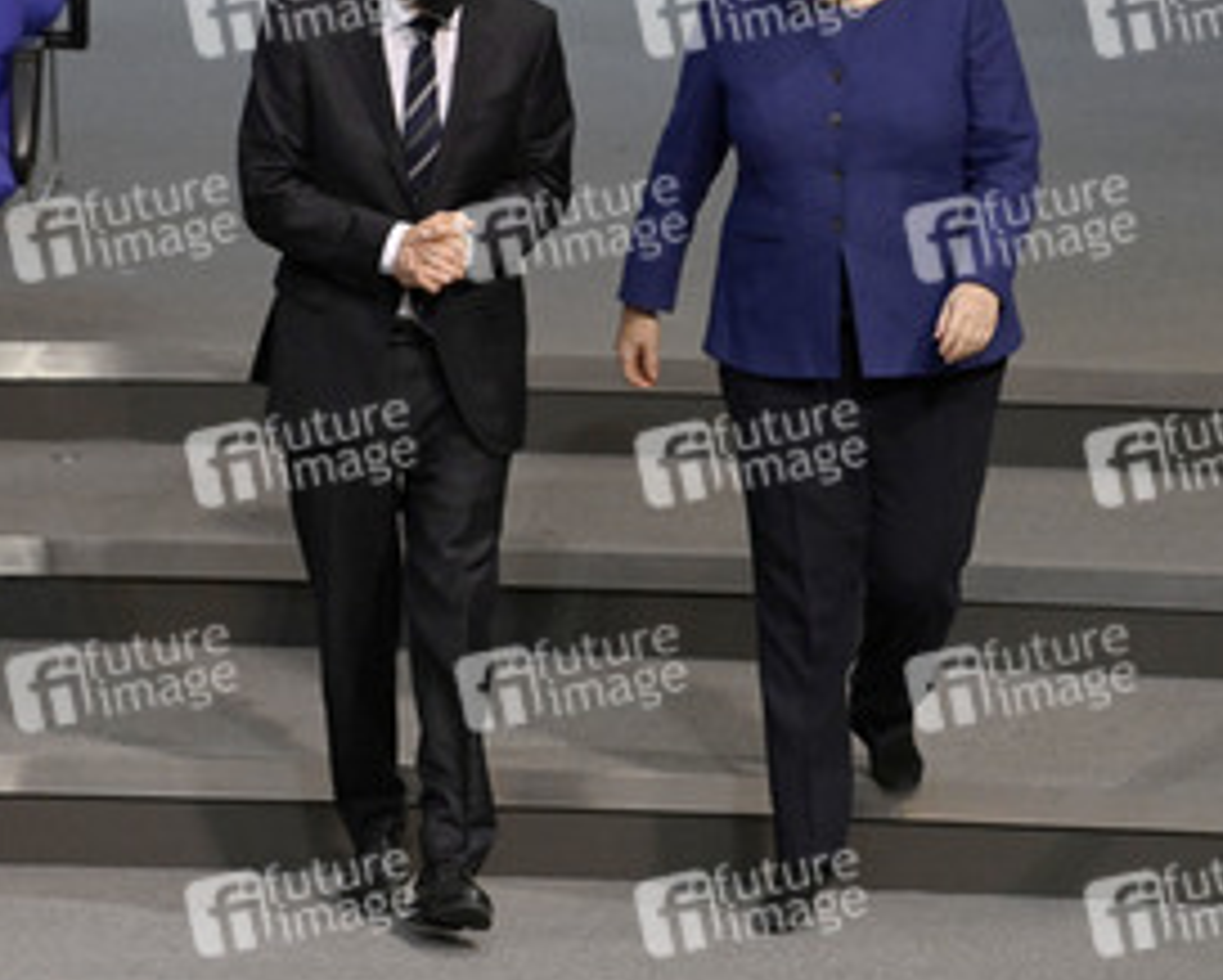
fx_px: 16879
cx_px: 632
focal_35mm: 466
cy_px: 342
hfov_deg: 4.1
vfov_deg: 3.3
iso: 8000
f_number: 5.6
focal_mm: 300
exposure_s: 1/320
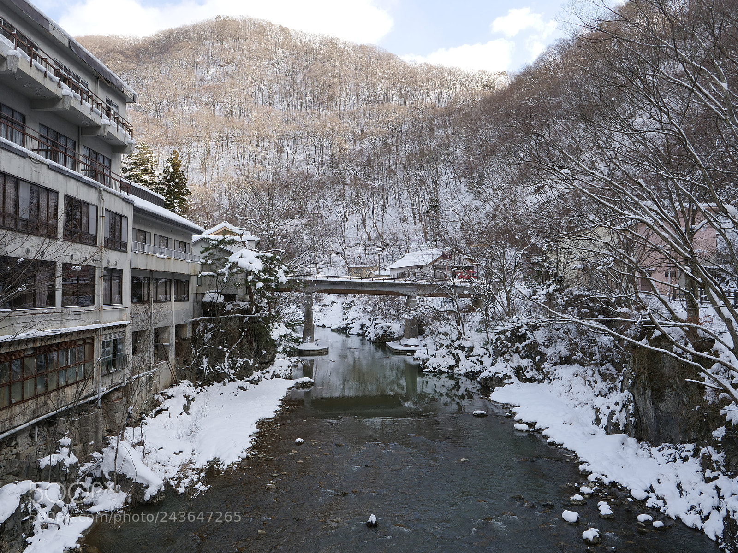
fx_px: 512
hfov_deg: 71.6
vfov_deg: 56.8
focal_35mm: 24
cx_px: 369
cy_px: 276
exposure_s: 1/200
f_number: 5.6
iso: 200
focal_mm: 12
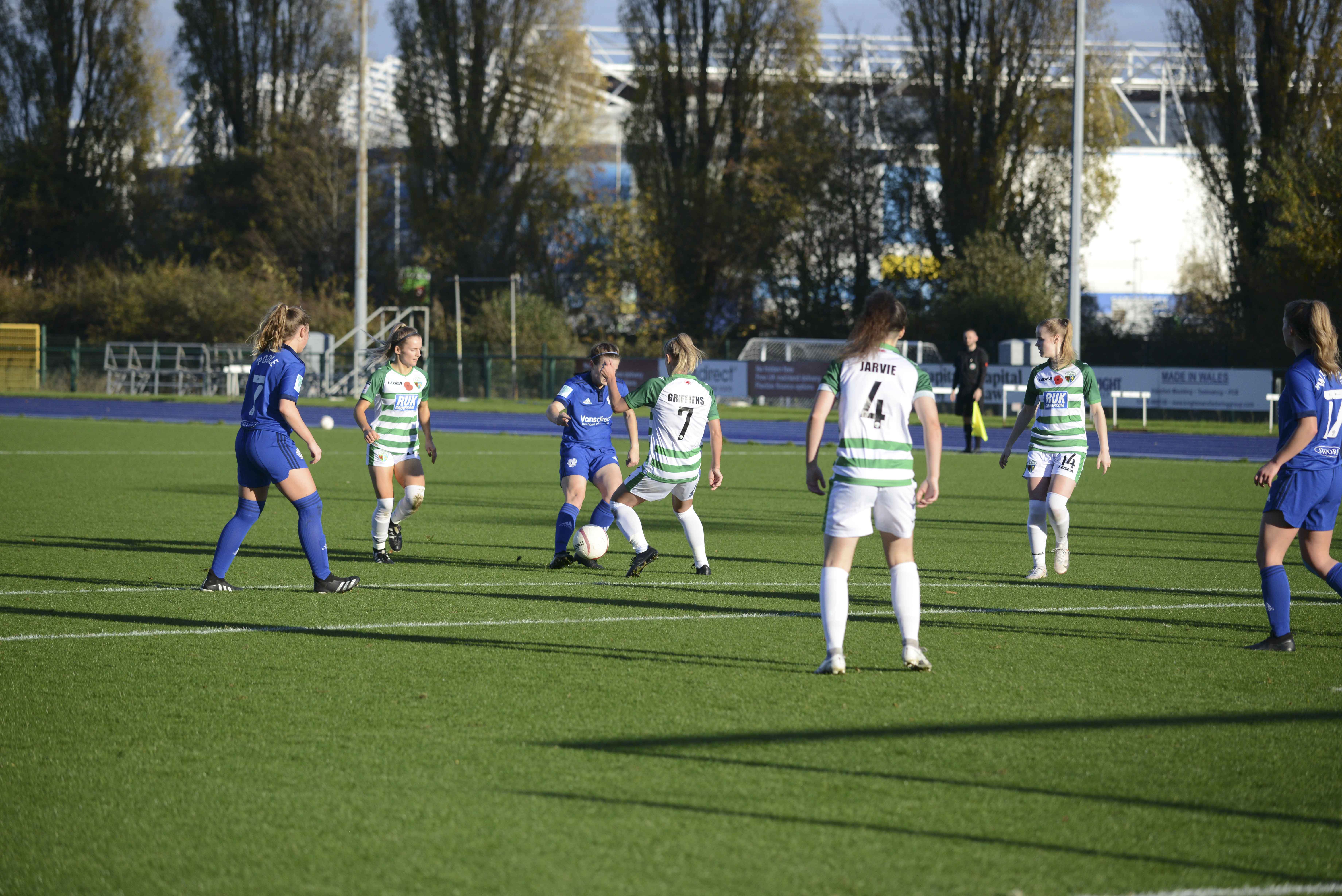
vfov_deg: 9.8
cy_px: 448
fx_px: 5220
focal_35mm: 140
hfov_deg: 14.6
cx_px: 671
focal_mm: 140
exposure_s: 1/8000
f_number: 4
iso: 1000
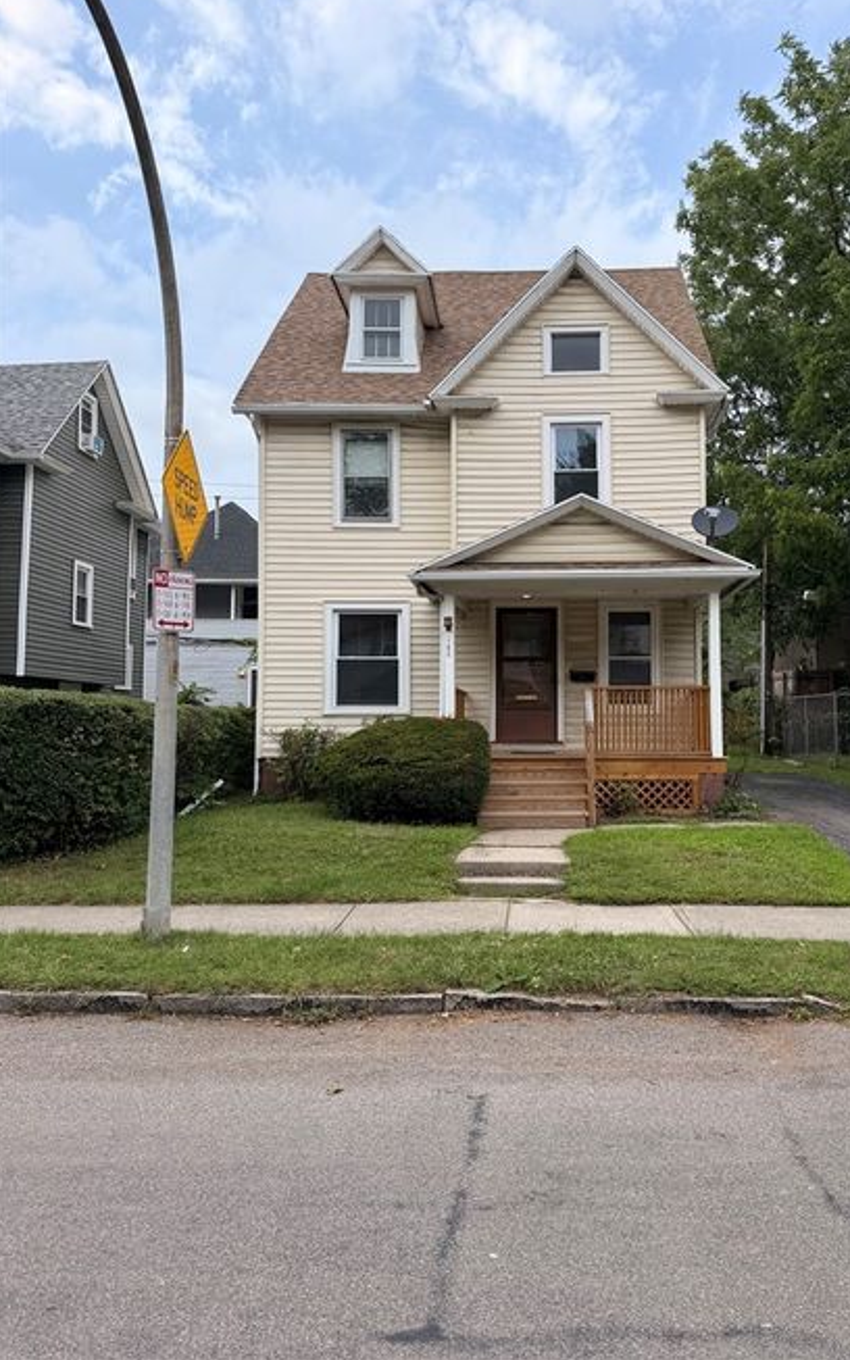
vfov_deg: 70.4
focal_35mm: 26
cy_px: 668
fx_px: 964
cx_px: 515
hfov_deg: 47.3
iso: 80
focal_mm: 6.76
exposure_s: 1/2299
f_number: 1.78
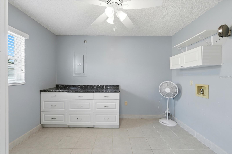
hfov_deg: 97.7
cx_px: 116
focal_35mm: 16
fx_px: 101
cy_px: 77
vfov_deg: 74.4
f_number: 7.1
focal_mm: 10.5
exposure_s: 1/60
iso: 100
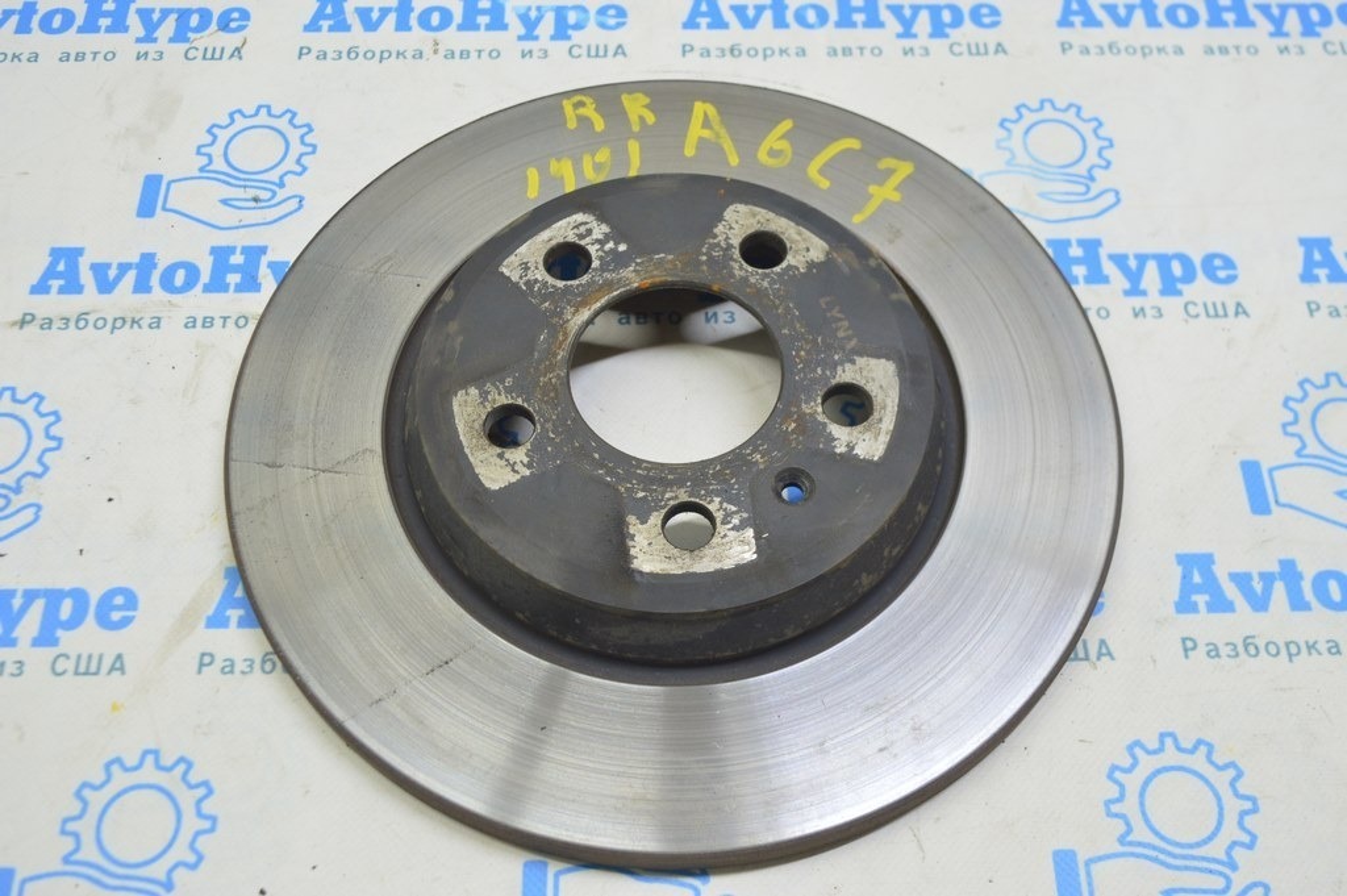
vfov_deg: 35.4
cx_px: 674
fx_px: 1402
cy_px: 448
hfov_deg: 51.3
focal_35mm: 38
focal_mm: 25
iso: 400
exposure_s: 1/20
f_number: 5.6
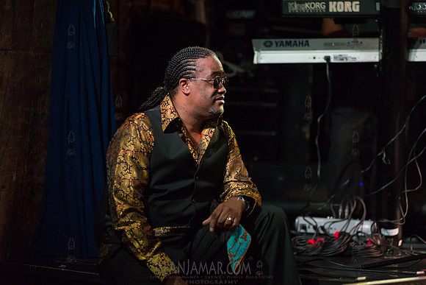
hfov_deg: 15.2
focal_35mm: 135
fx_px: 1598
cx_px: 213
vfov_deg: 10.2
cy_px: 142
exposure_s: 1/200
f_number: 2.8
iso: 4000
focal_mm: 135
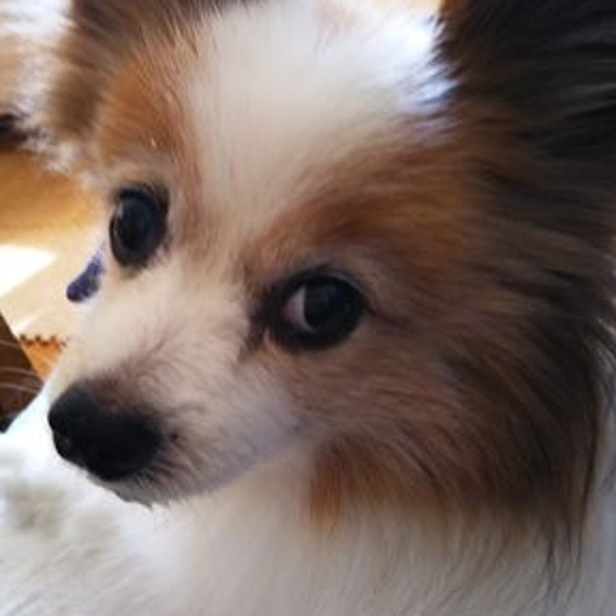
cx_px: 298
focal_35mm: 46
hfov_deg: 36.8
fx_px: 926
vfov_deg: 36.8
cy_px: 338
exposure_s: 1/30
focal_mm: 4
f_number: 2.2
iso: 100
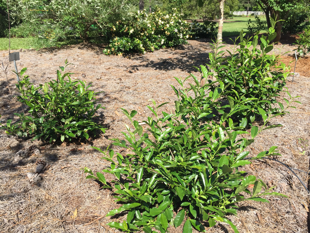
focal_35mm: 29
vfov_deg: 48.2
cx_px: 155
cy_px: 116
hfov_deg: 61.7
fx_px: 260
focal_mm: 4.15
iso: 32
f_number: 2.2
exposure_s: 1/989
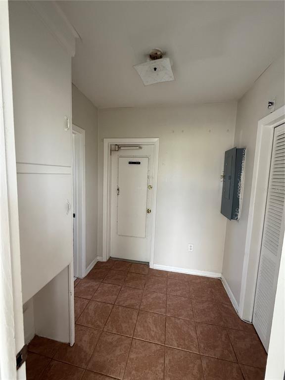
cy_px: 190
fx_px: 154
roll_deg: -1.3
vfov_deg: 102.1
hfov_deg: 85.7
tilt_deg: -4.8
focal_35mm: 14
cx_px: 142
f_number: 2.2
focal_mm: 2.22
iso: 250
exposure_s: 1/99
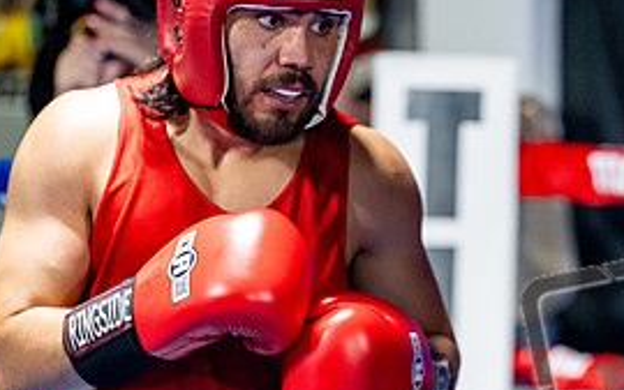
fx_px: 5580
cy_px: 317
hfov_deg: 6.4
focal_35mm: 328
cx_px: 527
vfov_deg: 4.0
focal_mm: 150
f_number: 2
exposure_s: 1/800
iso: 4000
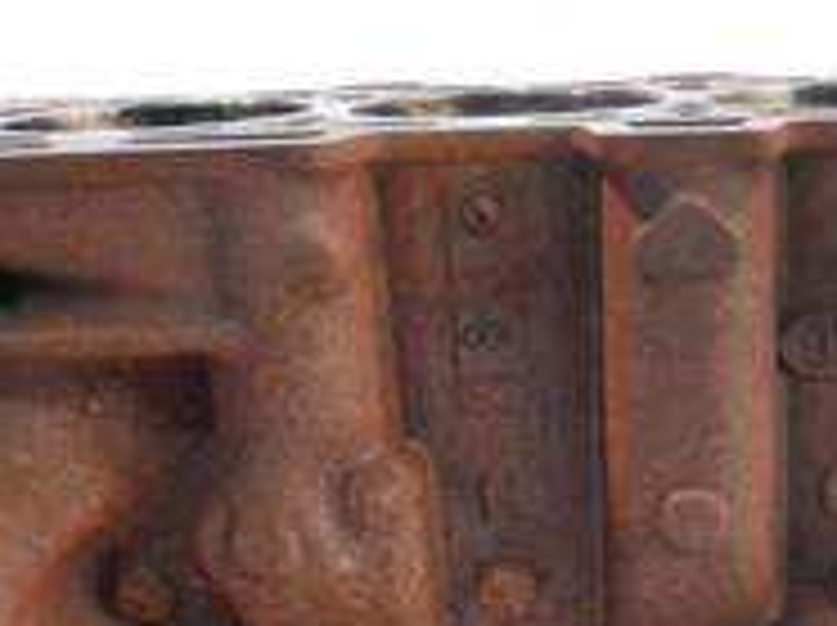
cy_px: 766
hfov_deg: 30.6
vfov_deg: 21.7
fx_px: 1497
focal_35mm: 62
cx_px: 644
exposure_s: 1/60
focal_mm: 12
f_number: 3.5
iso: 2000
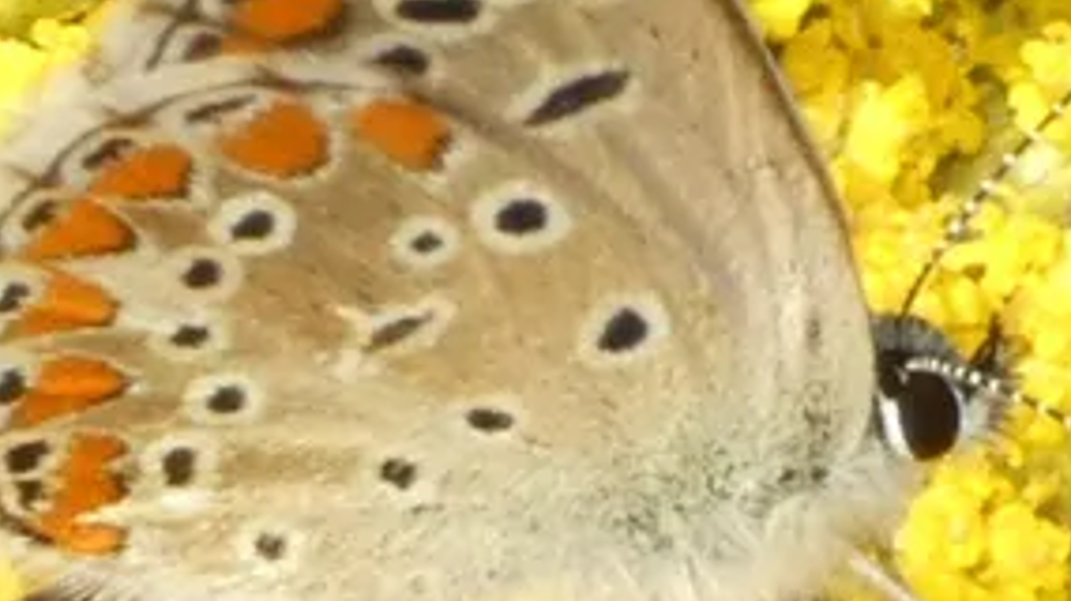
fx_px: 20835
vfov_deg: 1.7
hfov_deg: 2.9
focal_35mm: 734
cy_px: 244
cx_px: 673
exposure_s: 1/125
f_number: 5.5
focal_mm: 53.8
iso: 80
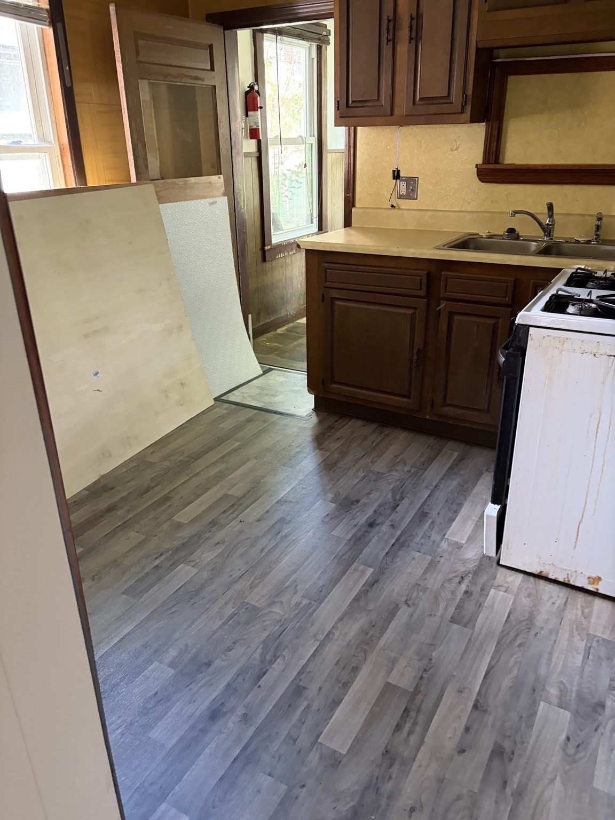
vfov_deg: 67.3
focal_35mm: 26
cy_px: 410
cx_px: 308
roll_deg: +0.9
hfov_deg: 53.1
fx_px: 616
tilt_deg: -21.6
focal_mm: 5.96
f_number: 1.6
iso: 500
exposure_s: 1/30
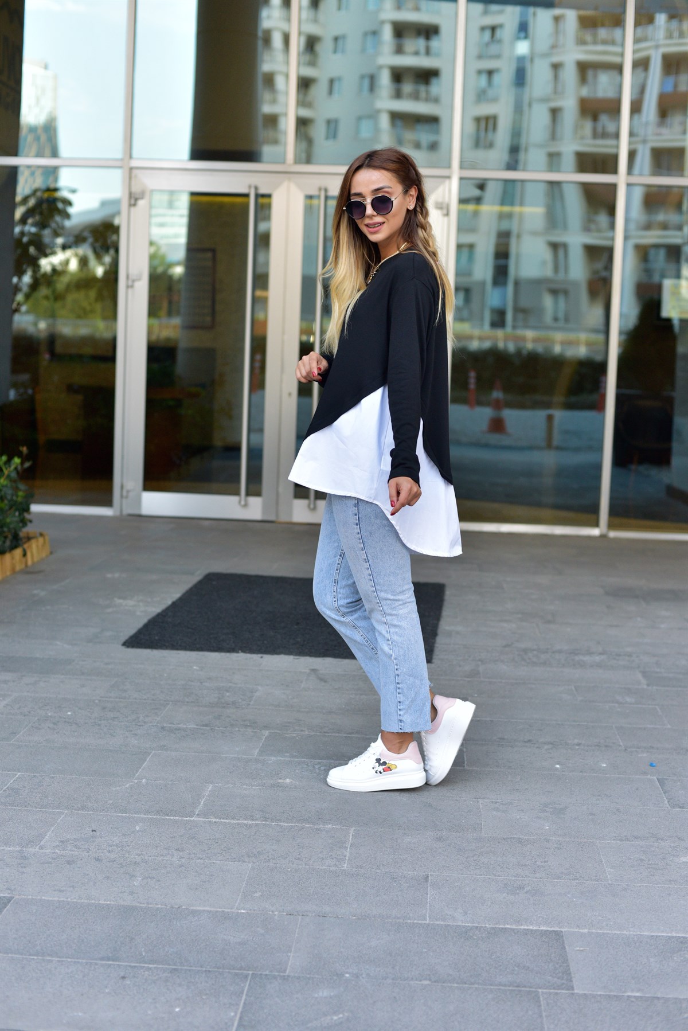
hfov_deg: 27.0
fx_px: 1432
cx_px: 344
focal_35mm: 50
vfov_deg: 39.6
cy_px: 516
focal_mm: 50
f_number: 3.2
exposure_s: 1/400
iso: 1000
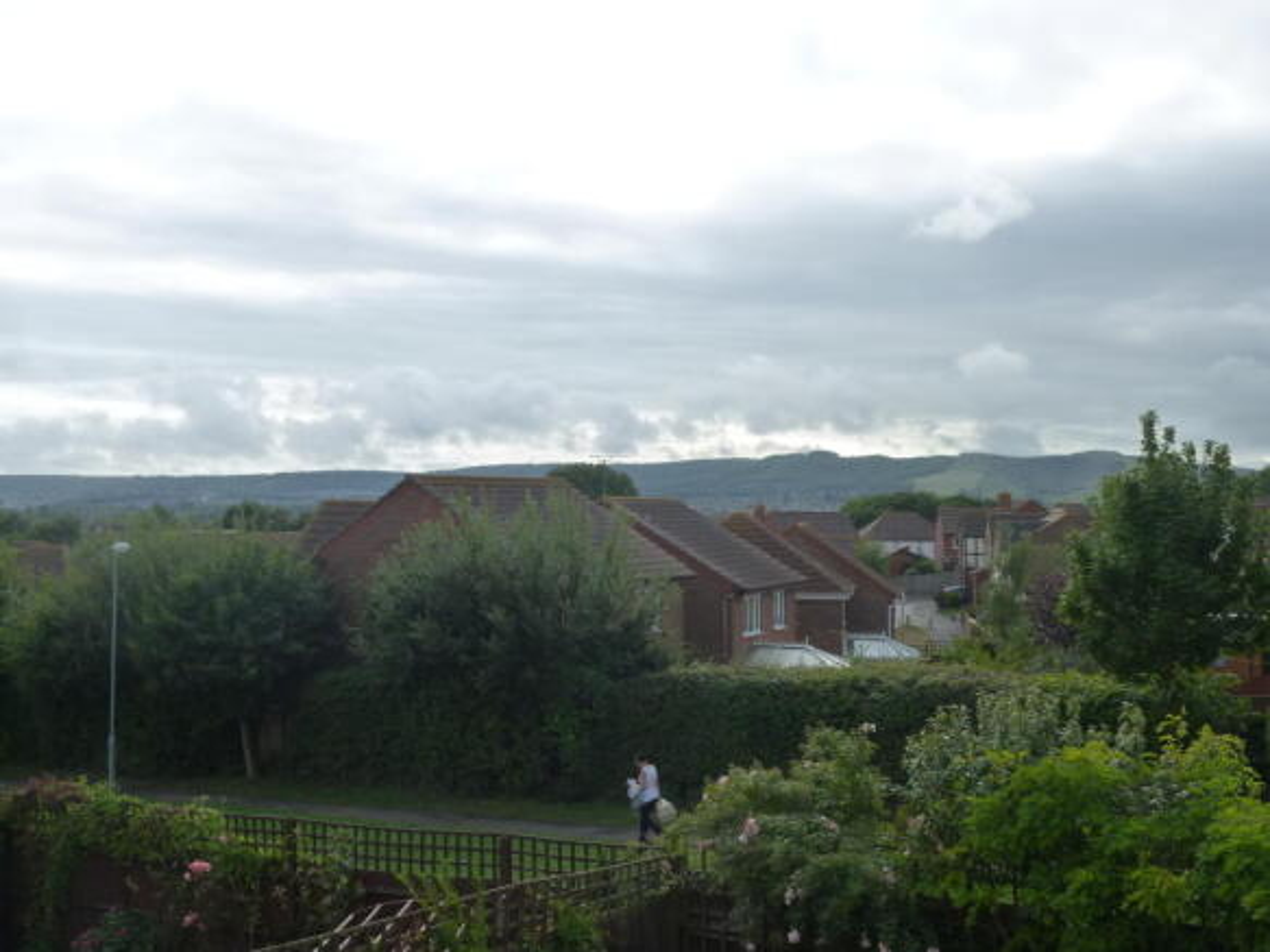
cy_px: 476
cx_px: 635
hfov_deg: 46.8
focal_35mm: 40
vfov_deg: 35.9
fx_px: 1467
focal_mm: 7.2
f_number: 4
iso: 125
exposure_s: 1/640
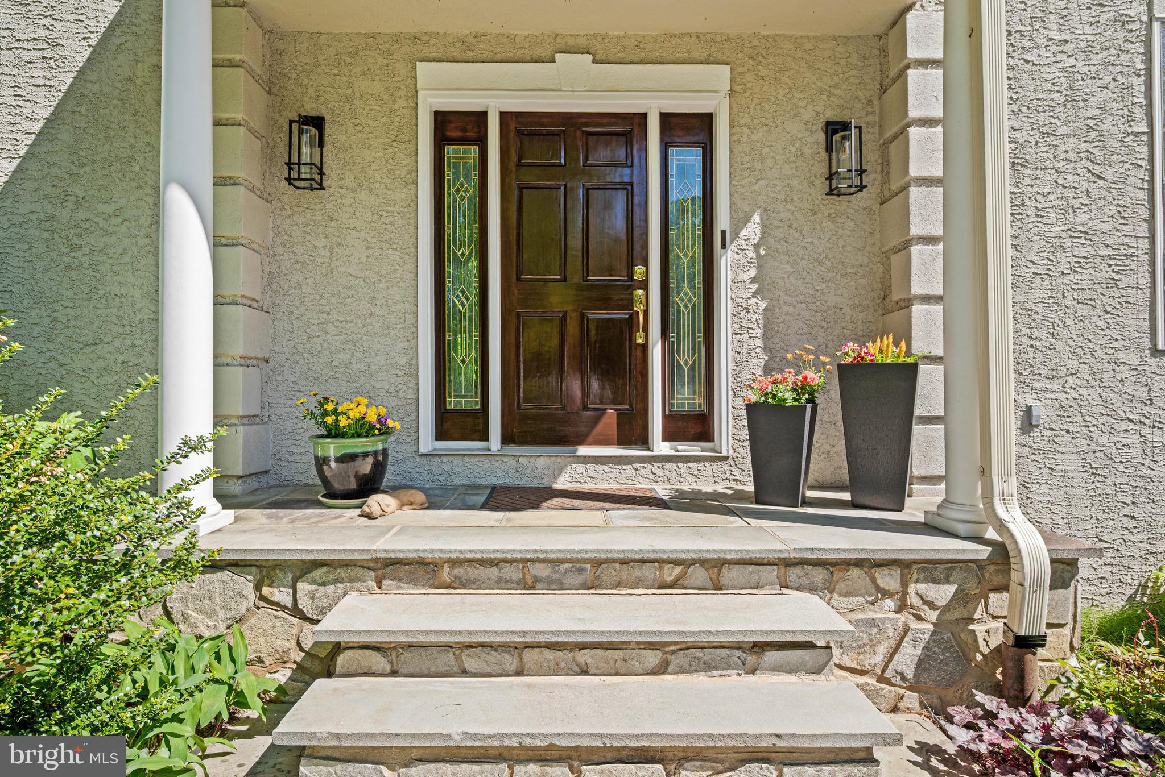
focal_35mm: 20
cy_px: 388
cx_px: 582
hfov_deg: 85.4
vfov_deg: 63.3
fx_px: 631
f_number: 8
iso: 400
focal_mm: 19.5
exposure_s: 1/60
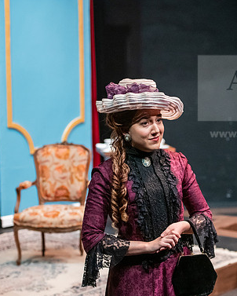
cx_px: 174
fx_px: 885
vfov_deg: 19.0
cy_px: 150
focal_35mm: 101
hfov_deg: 15.2
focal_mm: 70
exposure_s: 1/200
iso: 3200
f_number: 3.2
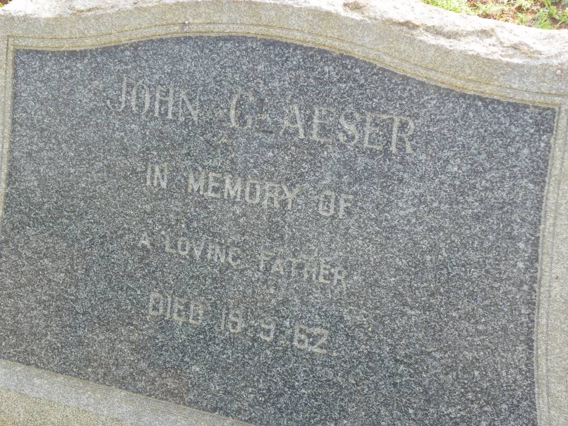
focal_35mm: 66
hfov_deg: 29.4
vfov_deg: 22.3
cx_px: 284
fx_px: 1083
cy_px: 213
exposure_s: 1/40
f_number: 3.5
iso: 64
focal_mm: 11.8
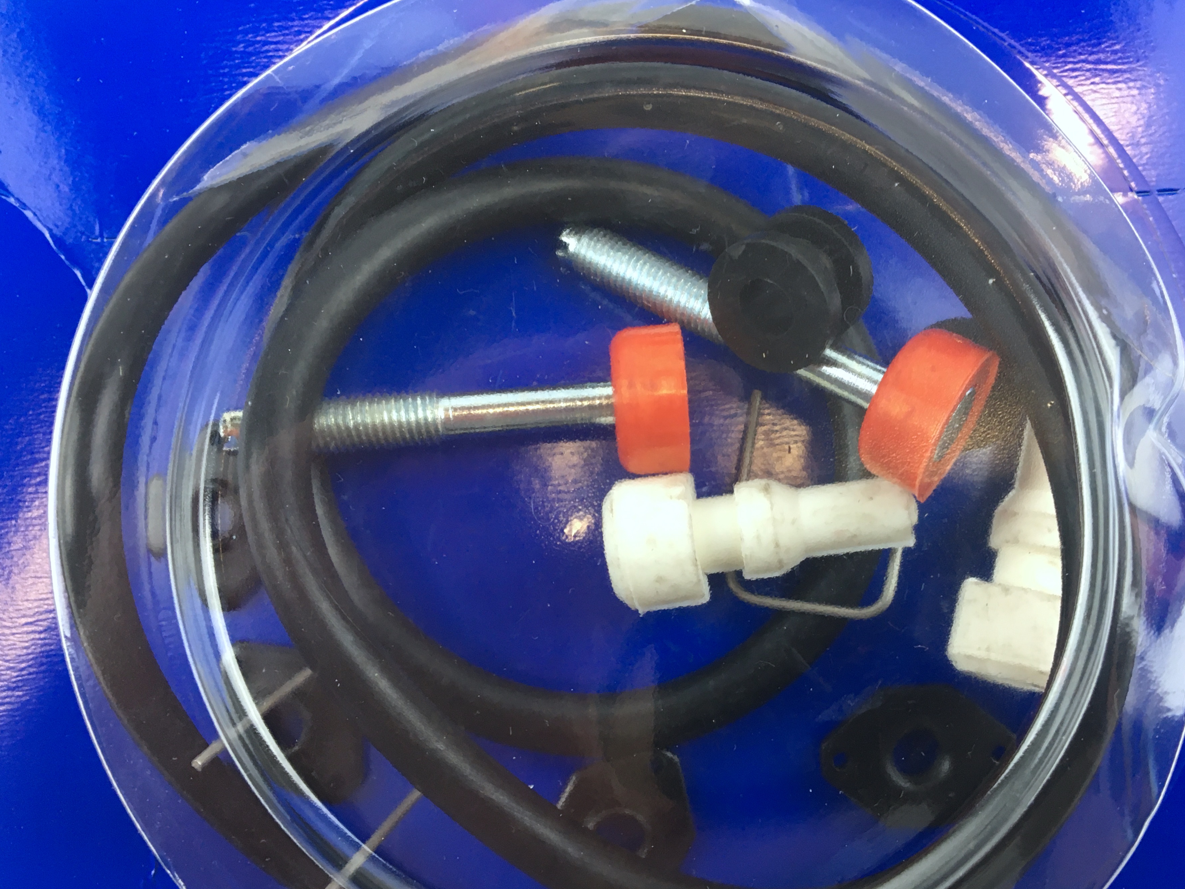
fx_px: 1130
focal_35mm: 33
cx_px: 662
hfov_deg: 55.2
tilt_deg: -88.9
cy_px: 504
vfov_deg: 42.8
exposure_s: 1/30
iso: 64
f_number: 2.2
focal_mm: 4.15
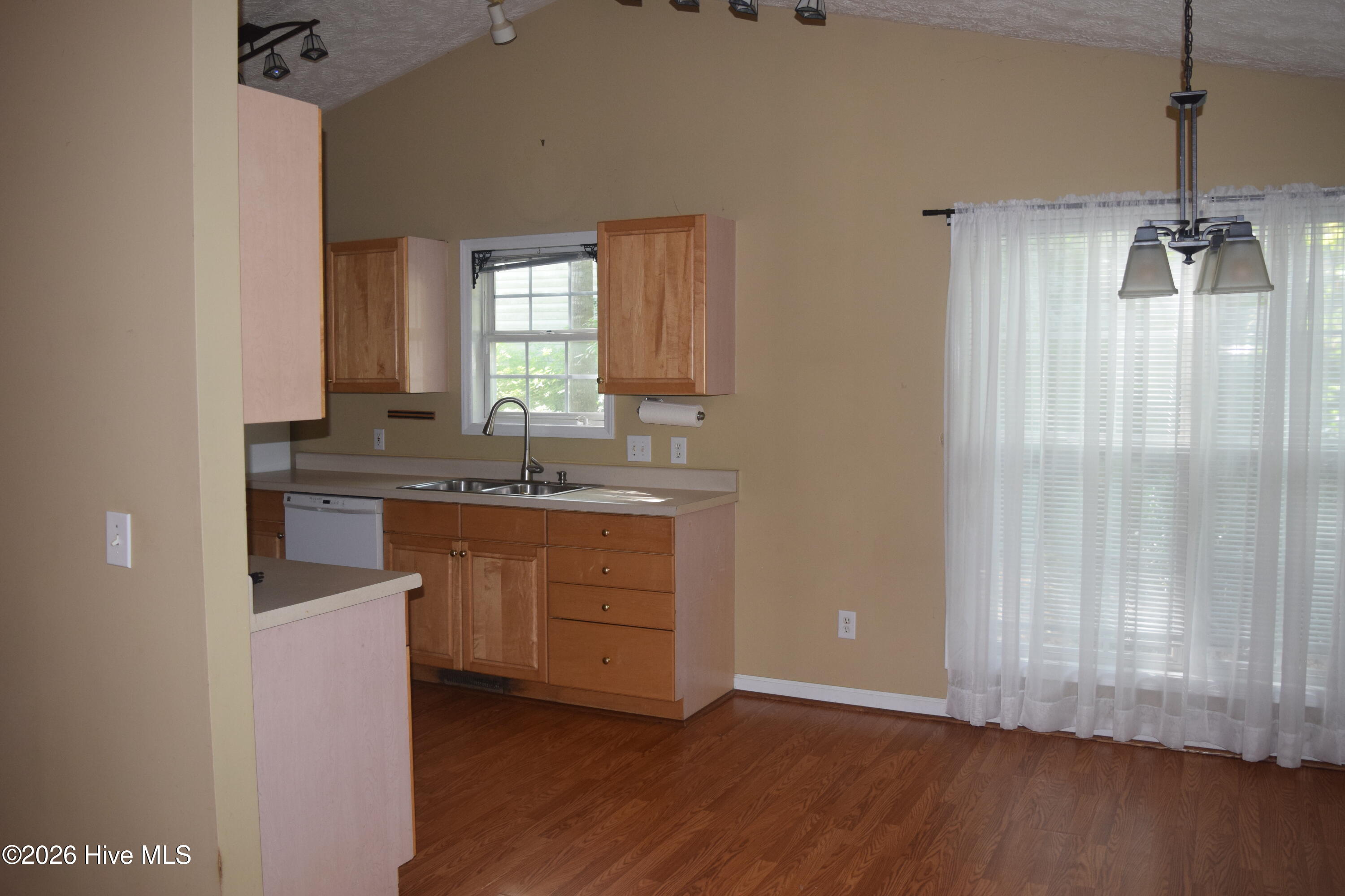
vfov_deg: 43.6
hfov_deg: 61.9
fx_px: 1121
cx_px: 672
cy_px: 448
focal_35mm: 30
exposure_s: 1/60
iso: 800
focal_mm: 20
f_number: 4
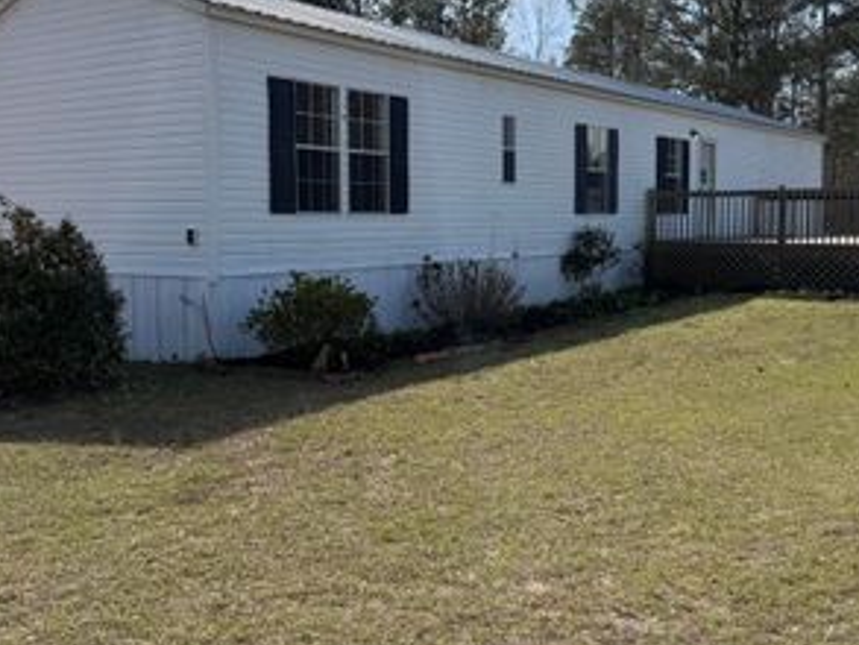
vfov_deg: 35.0
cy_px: 257
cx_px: 466
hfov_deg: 45.7
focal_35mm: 41
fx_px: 1018
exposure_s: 1/4673
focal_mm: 6.76
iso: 80
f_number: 1.78
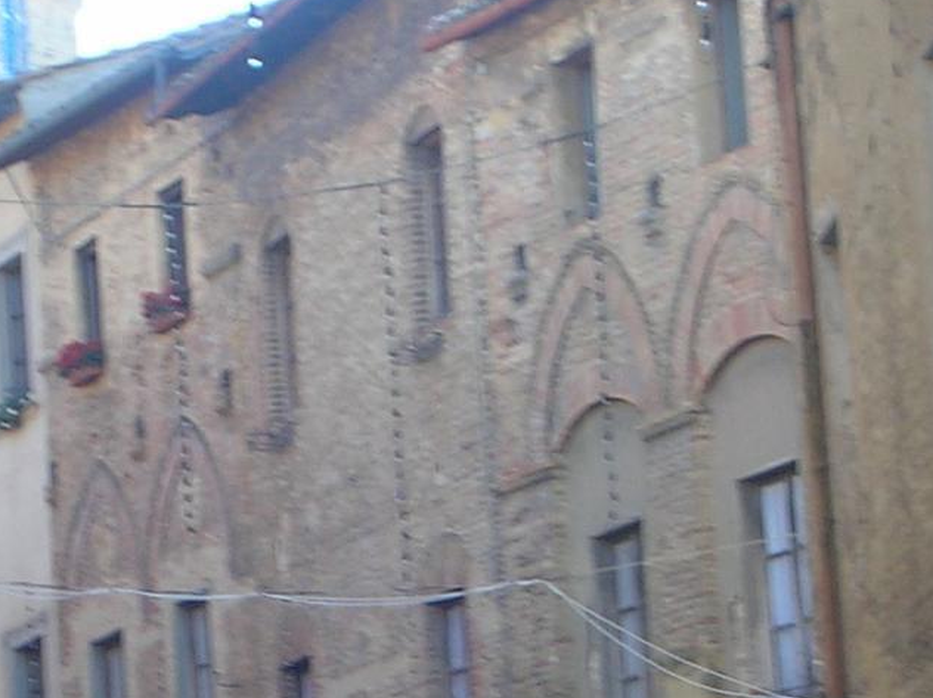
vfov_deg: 6.0
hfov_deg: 8.0
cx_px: 252
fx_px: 6706
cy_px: 545
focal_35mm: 249
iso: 50
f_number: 4.3
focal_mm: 13.6
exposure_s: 1/54.7
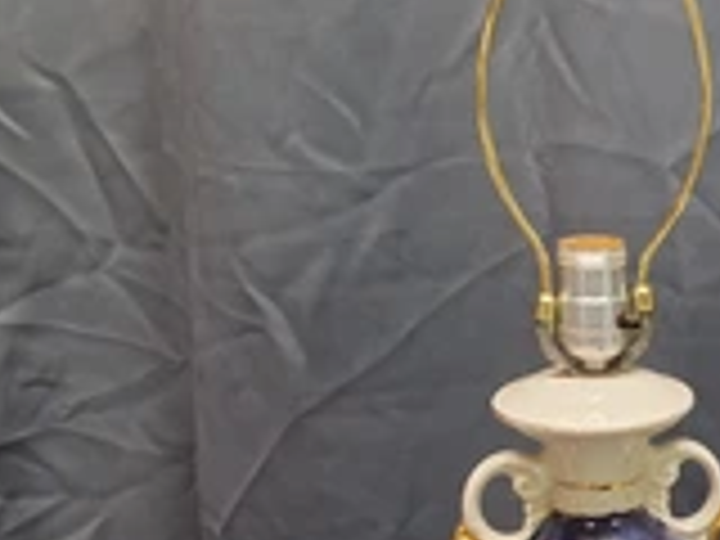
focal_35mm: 70
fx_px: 1456
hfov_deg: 25.4
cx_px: 828
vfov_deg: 20.8
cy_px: 418
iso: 160
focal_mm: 2.91
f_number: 1.9
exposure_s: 1/30
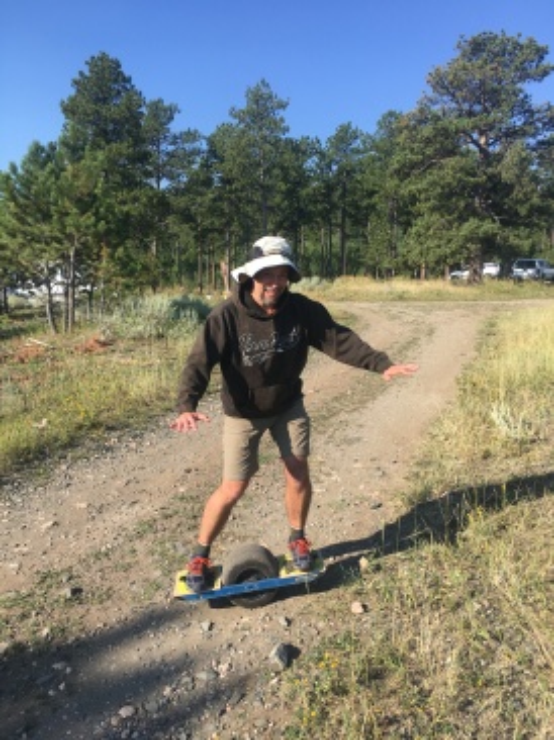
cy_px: 370
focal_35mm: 29
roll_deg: -0.6
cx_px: 277
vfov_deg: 61.7
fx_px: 620
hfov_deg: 48.2
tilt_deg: -5.8
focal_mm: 4.15
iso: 25
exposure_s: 1/905
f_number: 2.2
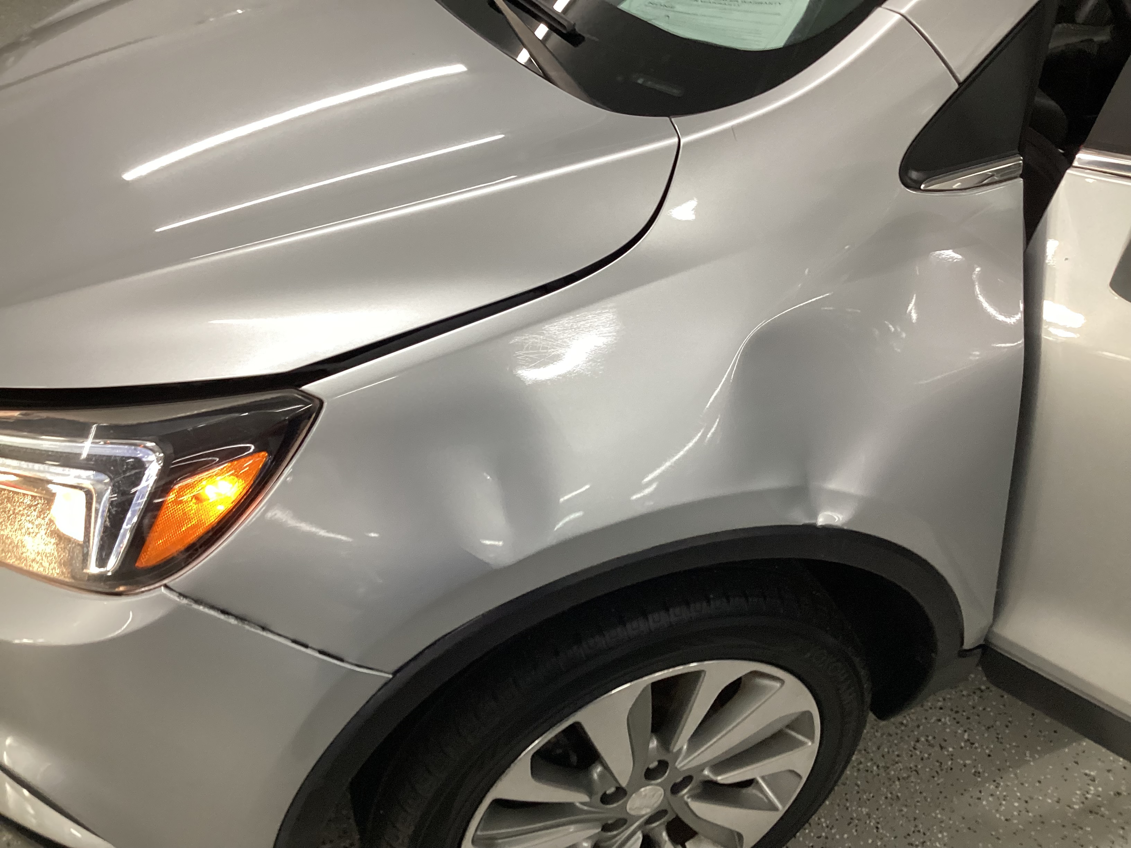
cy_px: 424
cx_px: 566
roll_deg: +1.1
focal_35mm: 31
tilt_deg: -38.8
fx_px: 1013
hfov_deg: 58.4
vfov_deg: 45.4
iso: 125
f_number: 2.4
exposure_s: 1/60
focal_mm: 3.3
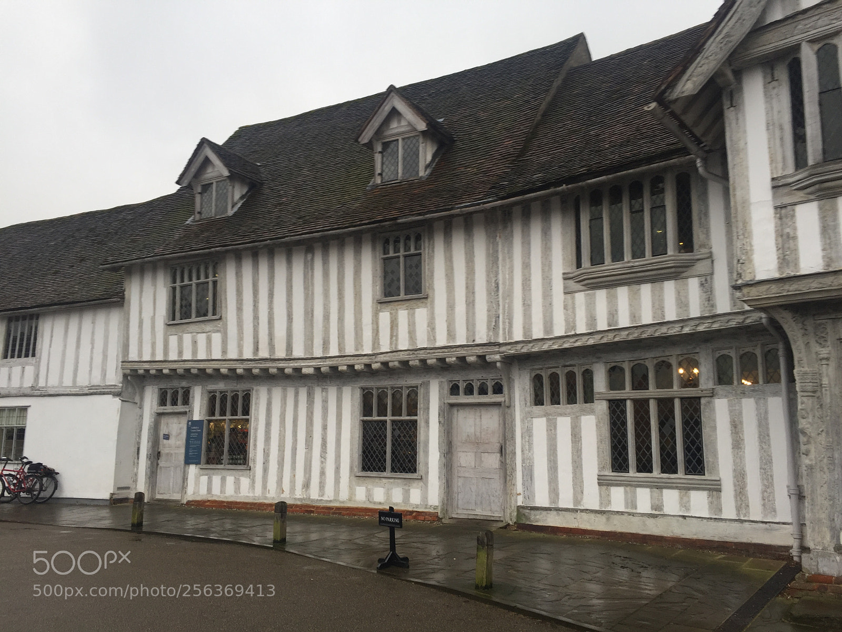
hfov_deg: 61.7
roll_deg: -1.1
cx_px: 421
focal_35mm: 29
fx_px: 705
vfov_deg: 48.2
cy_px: 316
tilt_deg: +11.4
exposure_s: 1/103
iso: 32
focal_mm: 4.15
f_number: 2.2
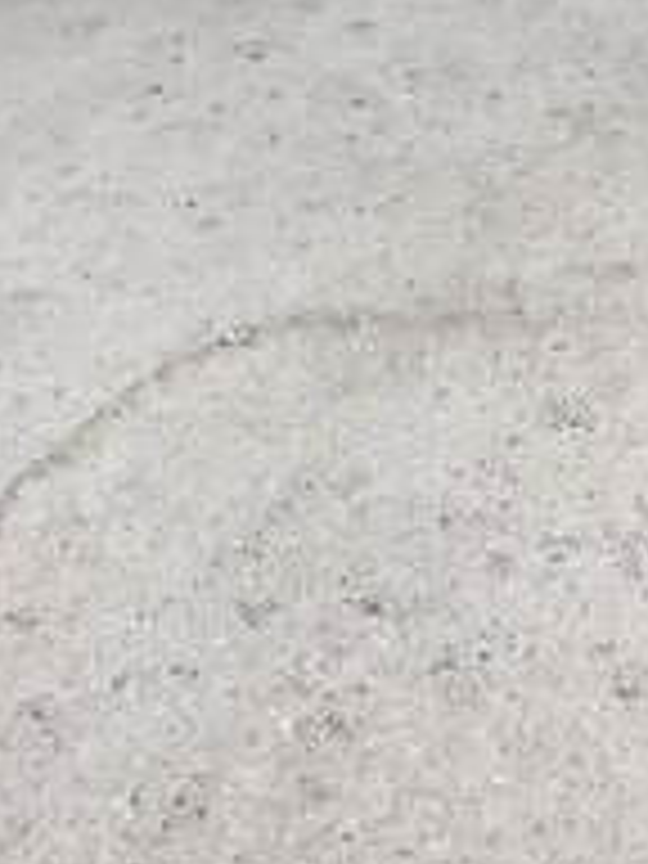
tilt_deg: -22.4
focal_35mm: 75
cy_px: -153
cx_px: 423
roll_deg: +0.9
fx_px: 1872
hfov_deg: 19.6
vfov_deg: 23.8
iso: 32
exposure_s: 1/171
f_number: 2.2
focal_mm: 4.15
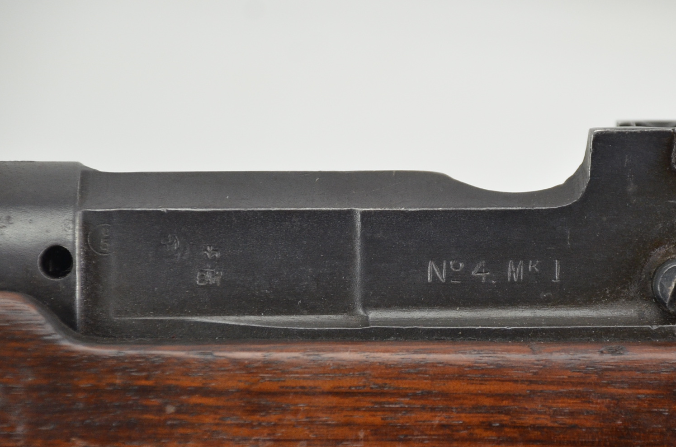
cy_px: 287
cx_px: 503
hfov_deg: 6.2
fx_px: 6255
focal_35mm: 334
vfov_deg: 4.1
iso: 800
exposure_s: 1/125
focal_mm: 135
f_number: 5.6
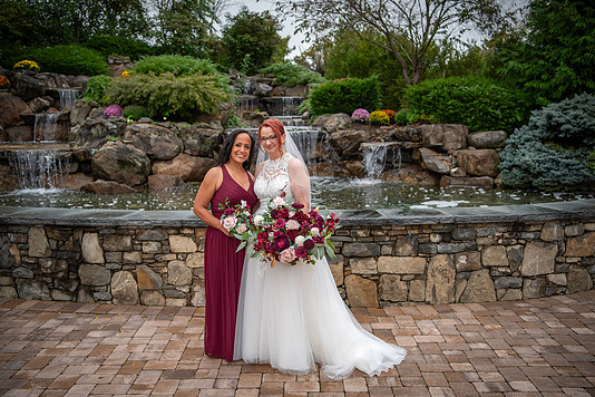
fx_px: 628
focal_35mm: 38
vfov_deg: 35.1
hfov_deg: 50.7
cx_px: 301
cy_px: 202
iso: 800
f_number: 2.8
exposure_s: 1/1600
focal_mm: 35
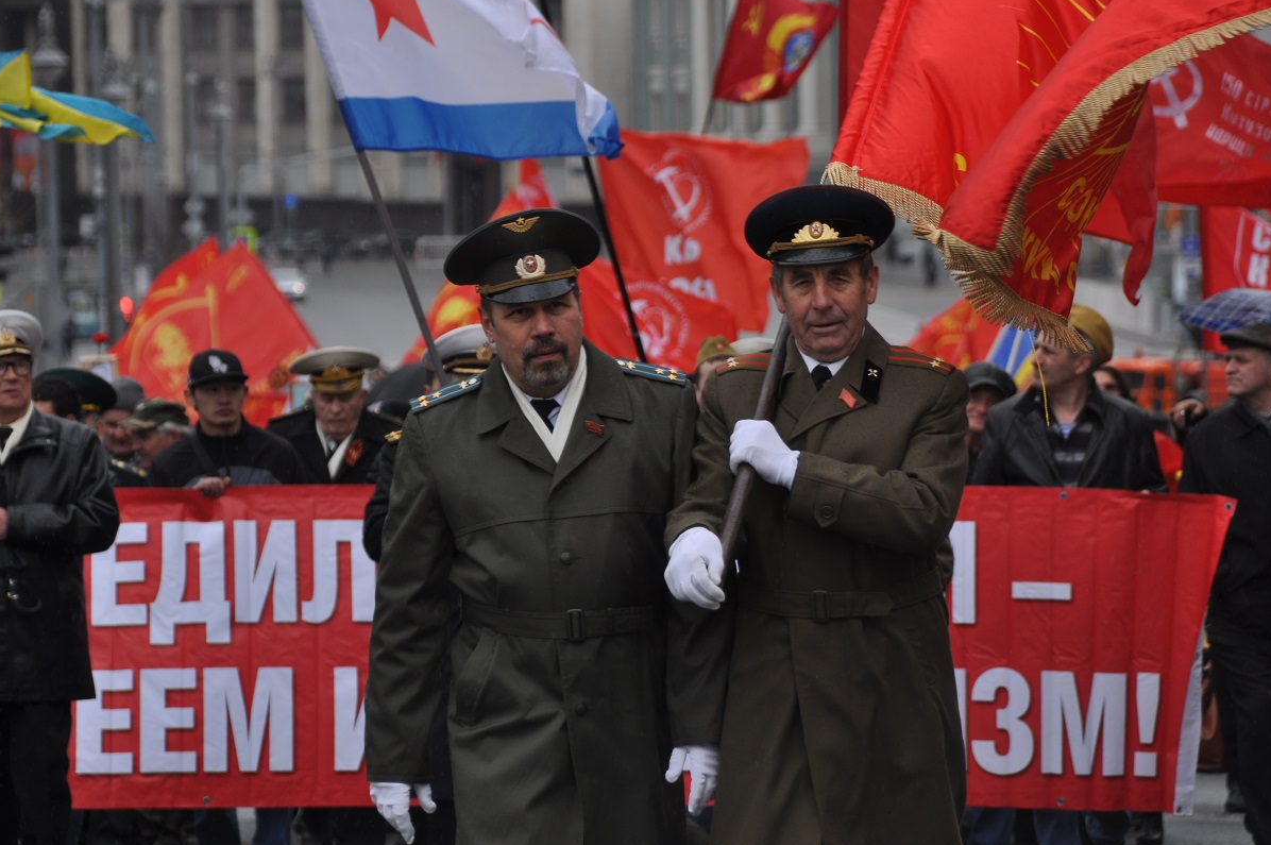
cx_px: 616
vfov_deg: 4.6
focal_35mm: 299
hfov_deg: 6.9
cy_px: 393
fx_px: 10530
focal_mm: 185
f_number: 6
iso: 200
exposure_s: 1/500
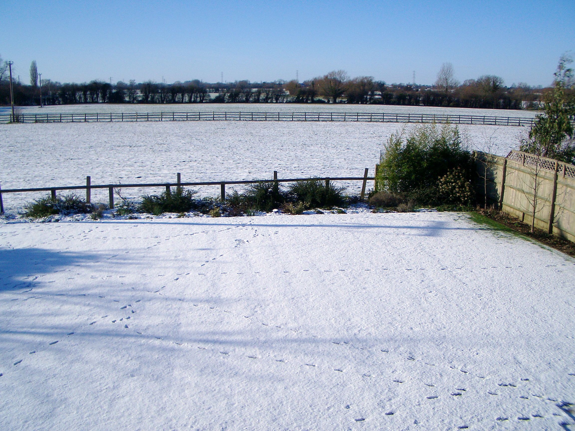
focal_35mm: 35
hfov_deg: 52.6
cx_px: 288
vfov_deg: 40.7
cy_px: 216
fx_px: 581
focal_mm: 5.8
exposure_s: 1/1250
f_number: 4.3
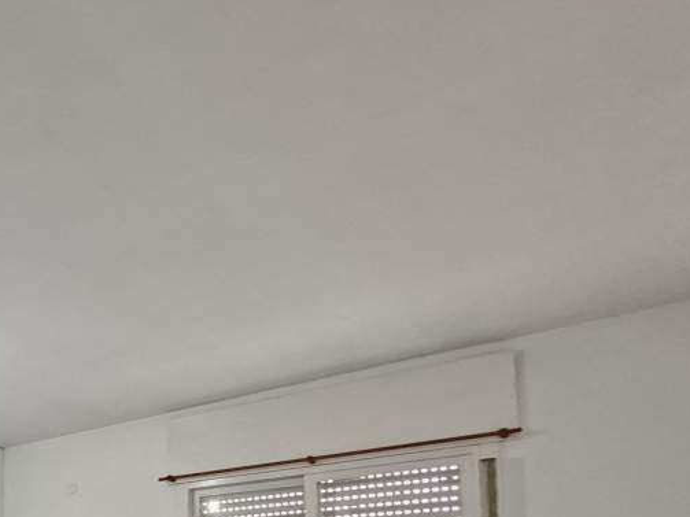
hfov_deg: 45.5
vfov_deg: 38.2
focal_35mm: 31
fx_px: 618
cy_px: 561
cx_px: -49
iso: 320
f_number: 2.2
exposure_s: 1/24
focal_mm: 1.74
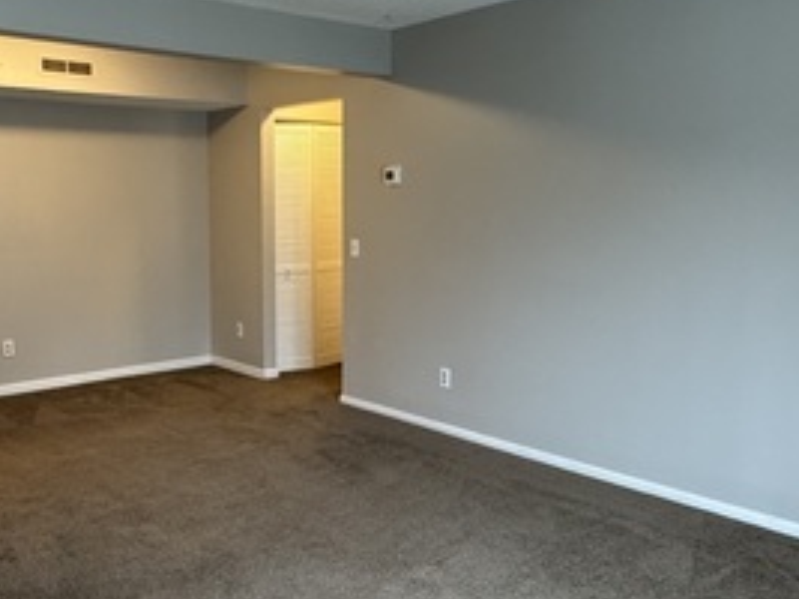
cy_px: 320
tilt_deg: -8.6
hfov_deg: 51.7
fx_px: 808
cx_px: 271
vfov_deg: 40.6
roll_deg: +1.0
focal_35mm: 35
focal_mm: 2.22
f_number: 2.2
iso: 320
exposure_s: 1/60
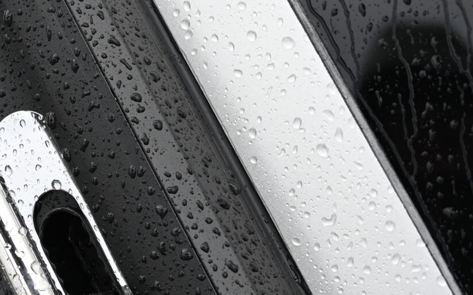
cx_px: 115
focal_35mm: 127
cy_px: 125
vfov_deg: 10.3
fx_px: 1637
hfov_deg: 16.4
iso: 200
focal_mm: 40
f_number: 4.5
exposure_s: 1/250
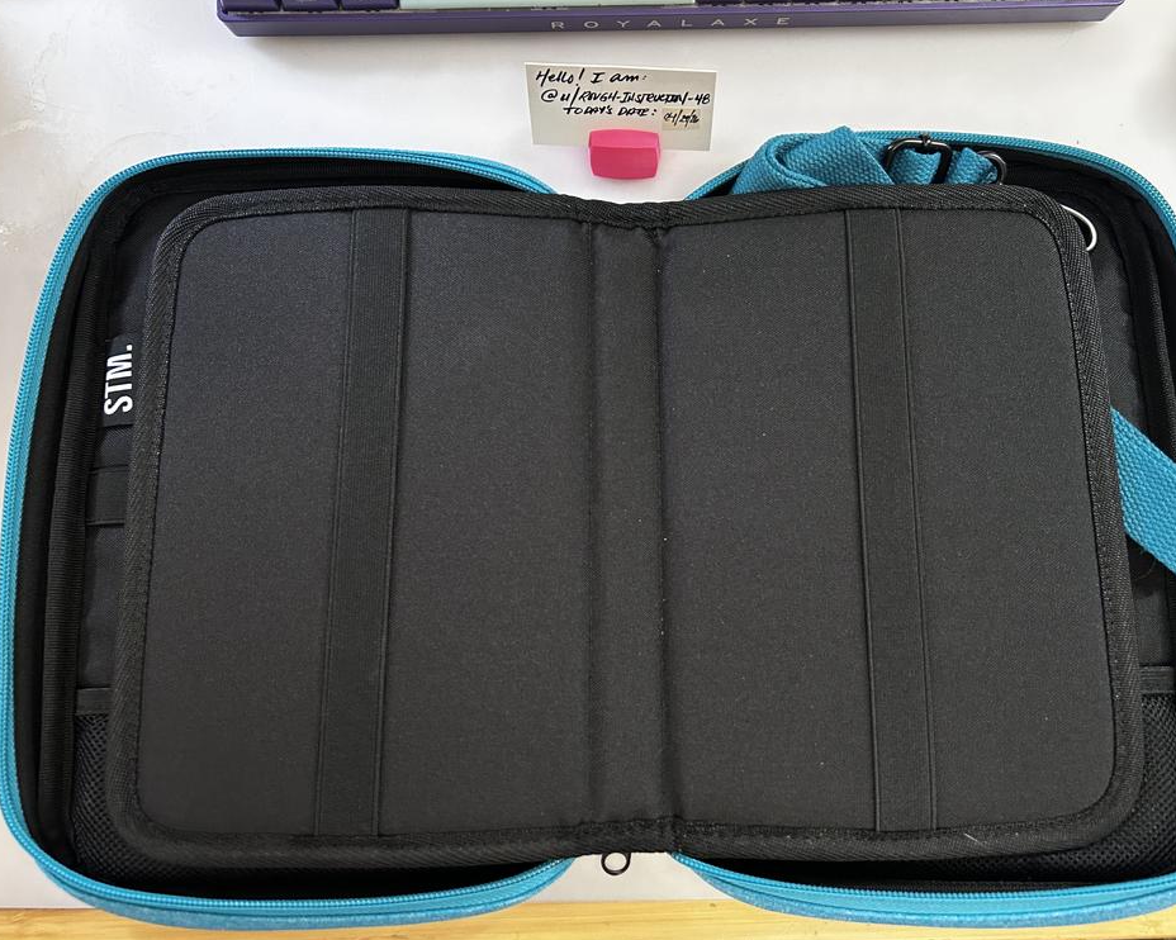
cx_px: 632
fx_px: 974
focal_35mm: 28
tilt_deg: -76.9
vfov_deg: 51.5
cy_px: 457
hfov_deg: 62.1
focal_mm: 5.7
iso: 250
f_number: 1.5
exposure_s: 1/59
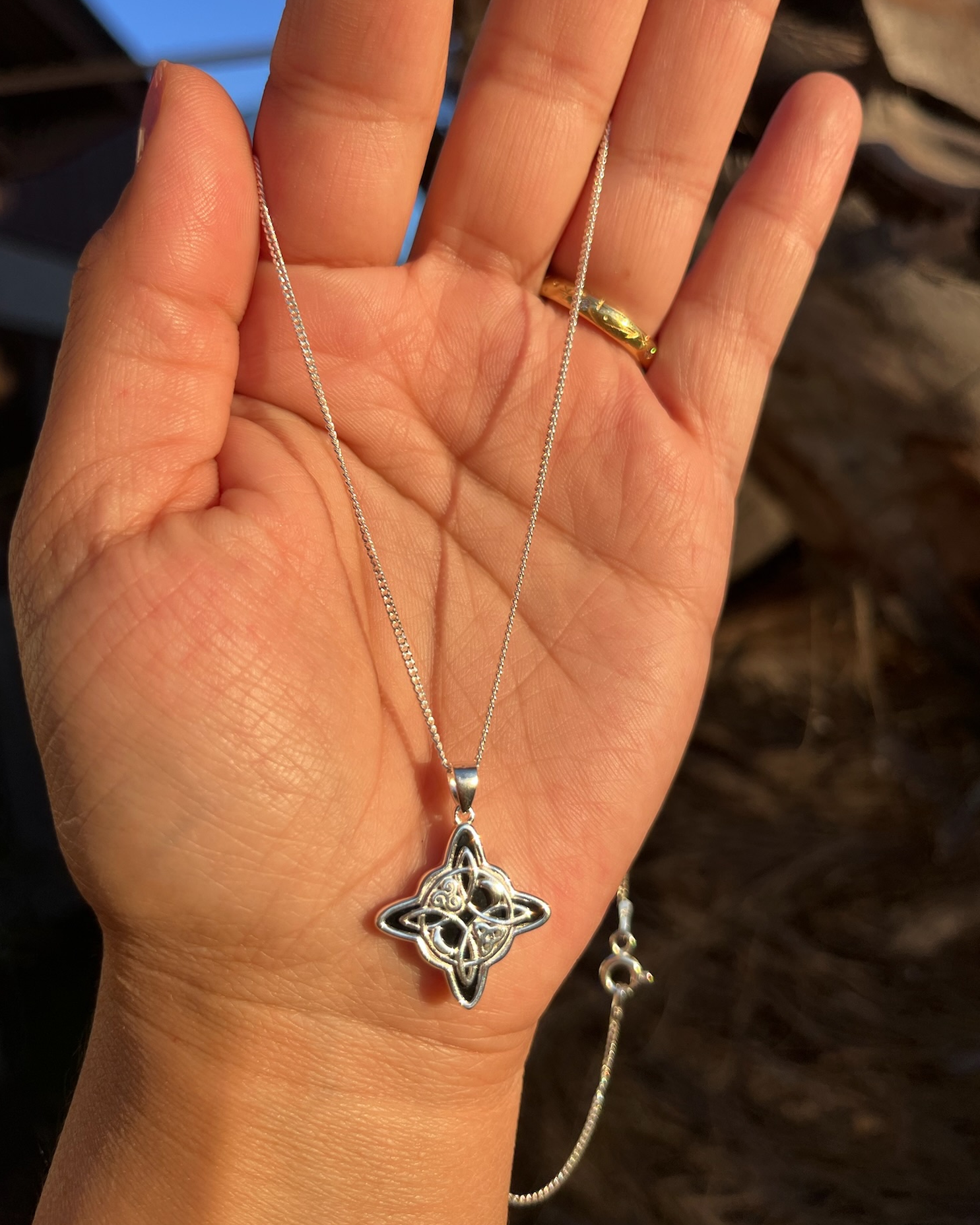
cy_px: 558
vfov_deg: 62.1
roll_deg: +3.3
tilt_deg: -2.6
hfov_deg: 51.5
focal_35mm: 28
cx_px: 489
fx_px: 1015
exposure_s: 1/1802
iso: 50
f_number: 1.6
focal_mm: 5.1
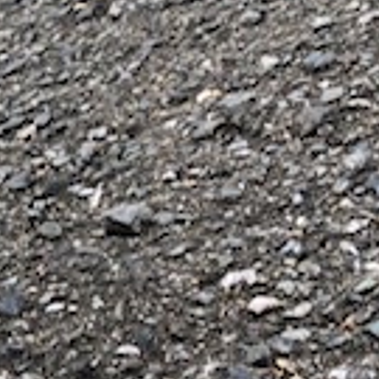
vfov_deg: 14.7
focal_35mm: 117
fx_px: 1449
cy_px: 368
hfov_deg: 13.9
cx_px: -211
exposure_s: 1/615
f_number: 1.8
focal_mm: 3.99
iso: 20
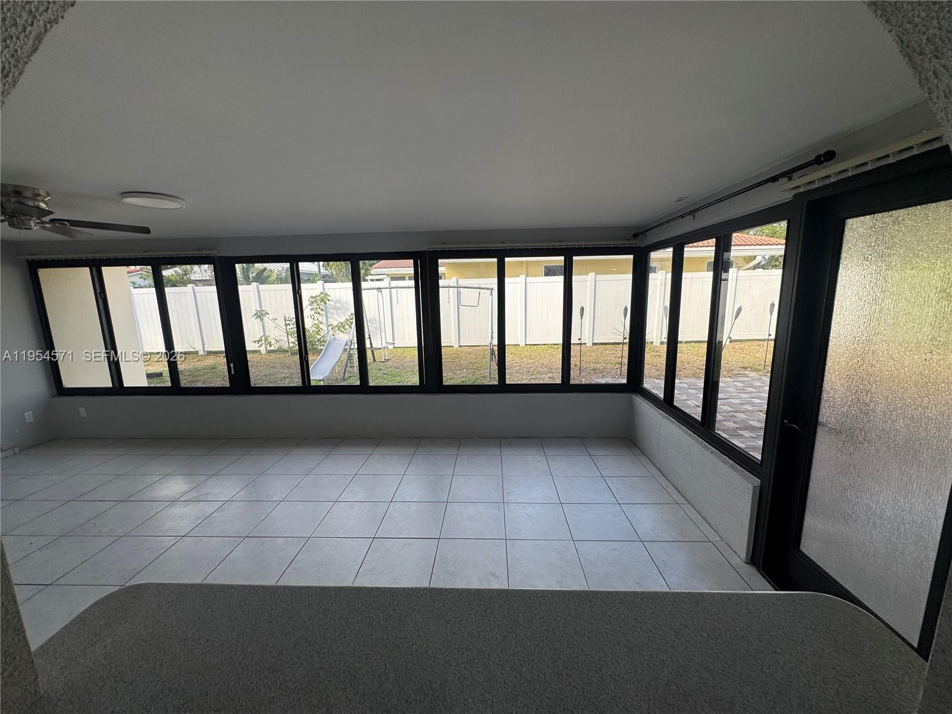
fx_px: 385
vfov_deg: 85.7
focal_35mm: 14
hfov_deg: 102.1
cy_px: 357
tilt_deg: -11.3
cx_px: 476
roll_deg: +2.2
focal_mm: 2.22
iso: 40
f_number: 2.2
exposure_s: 1/294
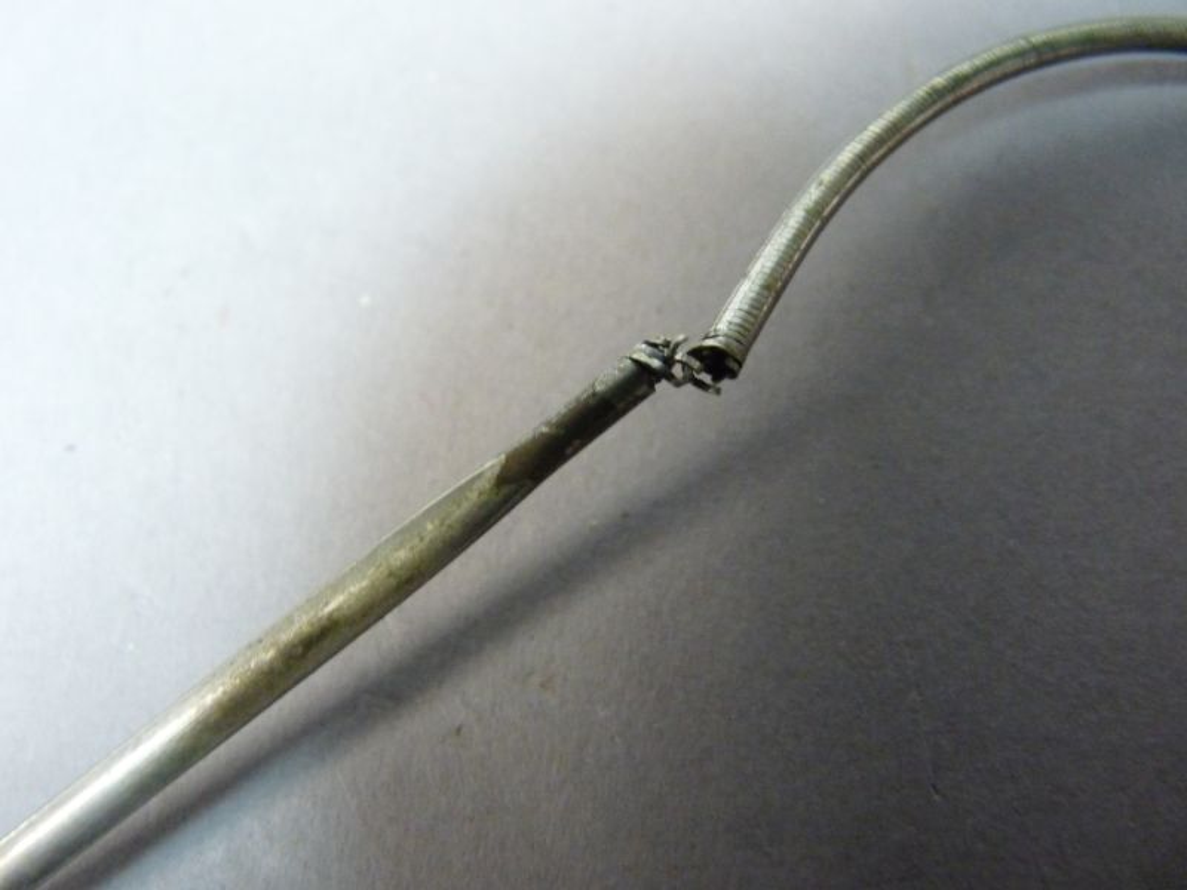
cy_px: 445
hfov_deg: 65.3
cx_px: 594
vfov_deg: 51.4
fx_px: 926
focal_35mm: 27
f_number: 2.8
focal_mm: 4.8
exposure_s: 1/40
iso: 800
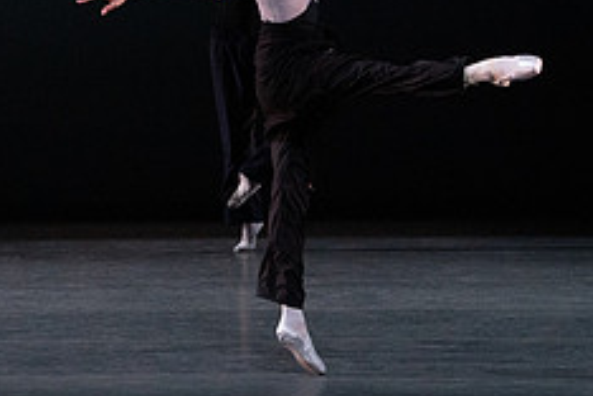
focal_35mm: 387
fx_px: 6374
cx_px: 73
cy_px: -11
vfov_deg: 3.5
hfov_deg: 5.3
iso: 12800
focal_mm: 156
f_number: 8
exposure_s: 1/500
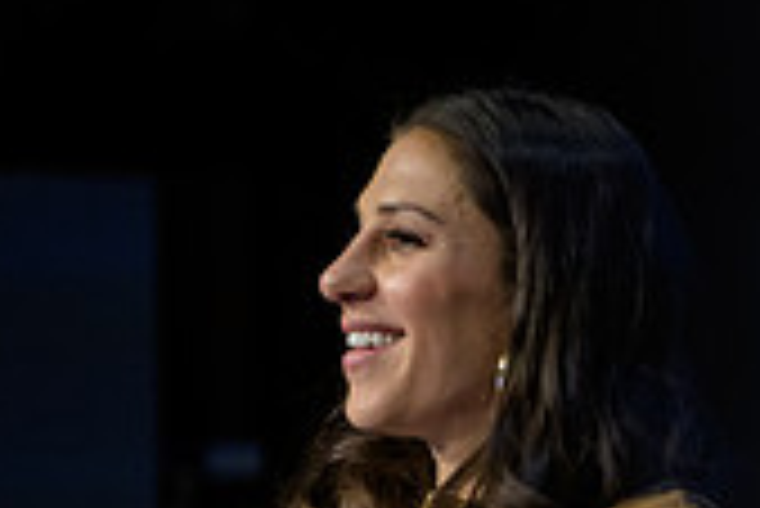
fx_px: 14473
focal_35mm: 685
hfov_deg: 3.0
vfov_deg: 2.0
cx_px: 1102
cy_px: 443
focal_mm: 200
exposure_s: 1/200
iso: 1600
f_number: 3.2
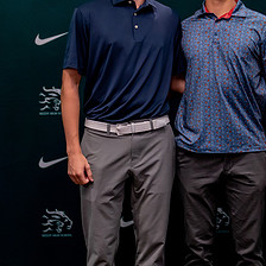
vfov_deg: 14.1
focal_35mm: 124
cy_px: 121
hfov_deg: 14.0
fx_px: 1078
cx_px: 206
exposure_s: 1/320
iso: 800
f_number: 1.2
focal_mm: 50
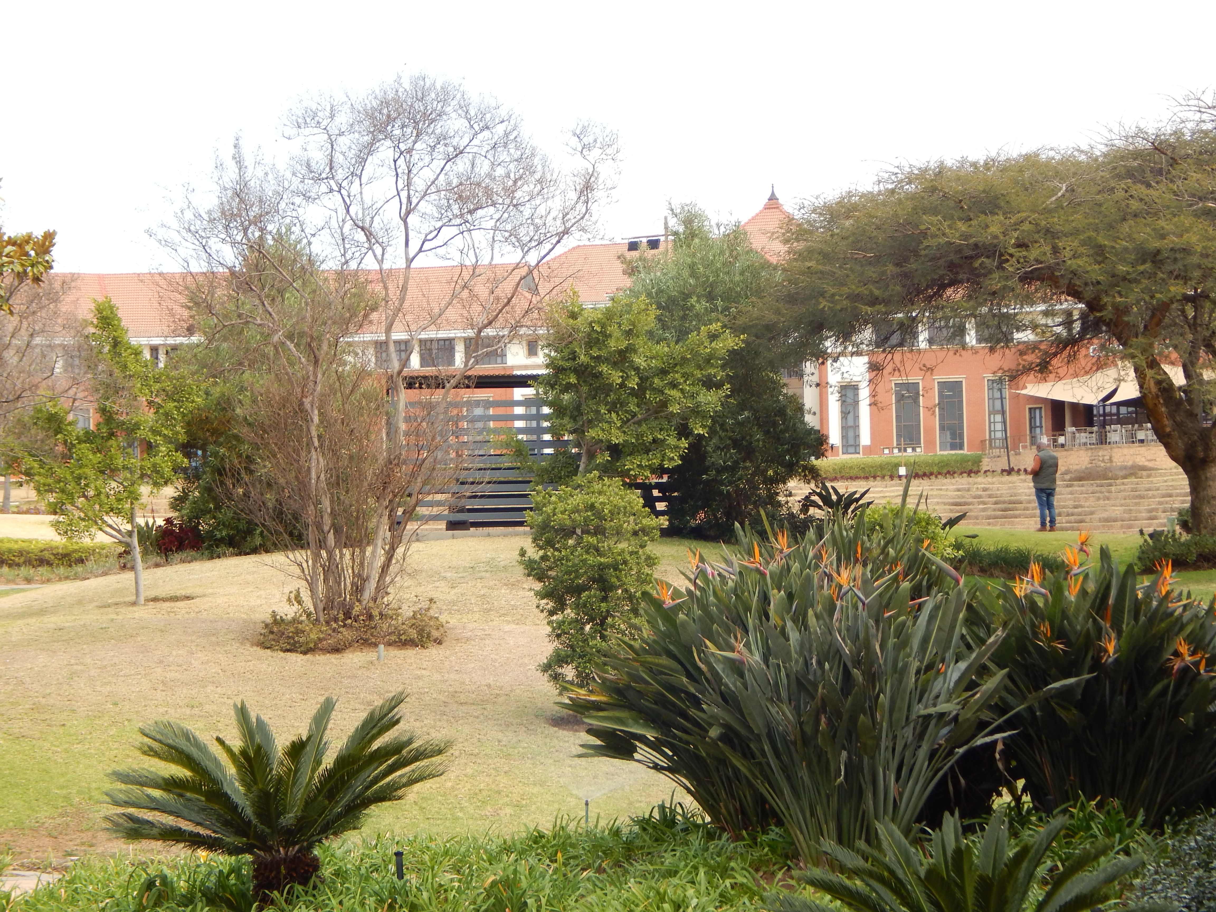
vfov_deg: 14.2
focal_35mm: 104
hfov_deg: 18.9
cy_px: 456
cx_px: 608
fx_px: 3653
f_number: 4.5
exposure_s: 1/125
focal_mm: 18.7
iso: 125
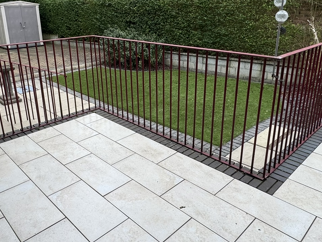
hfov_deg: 59.9
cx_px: 146
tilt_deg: -17.2
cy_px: 96
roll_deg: +1.0
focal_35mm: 30
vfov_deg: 46.5
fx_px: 279
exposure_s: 1/192
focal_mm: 2.22
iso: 40
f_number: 2.2
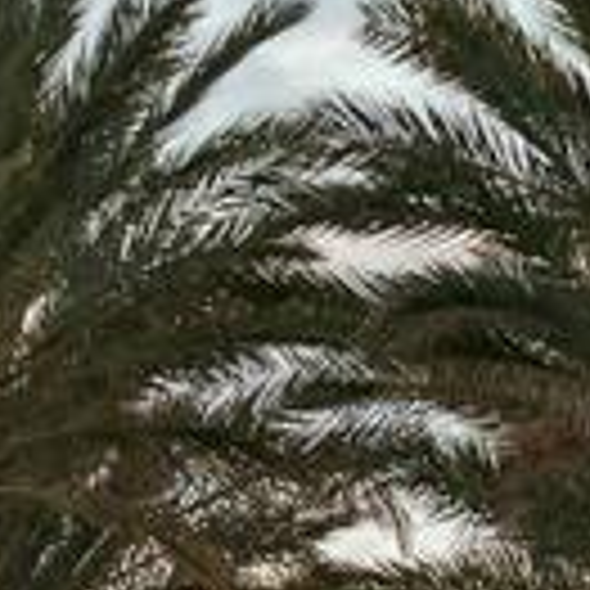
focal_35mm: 545
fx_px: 10509
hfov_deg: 3.2
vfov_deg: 3.2
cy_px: 1626
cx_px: 356
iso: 1600
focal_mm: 70
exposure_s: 1/1000
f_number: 5.6
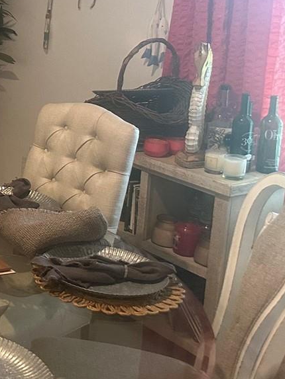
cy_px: 93
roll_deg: +0.8
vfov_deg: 28.5
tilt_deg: -12.5
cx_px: -220
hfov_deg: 17.8
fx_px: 735
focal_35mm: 67
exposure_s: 1/60
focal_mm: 6.86
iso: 400
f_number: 1.78
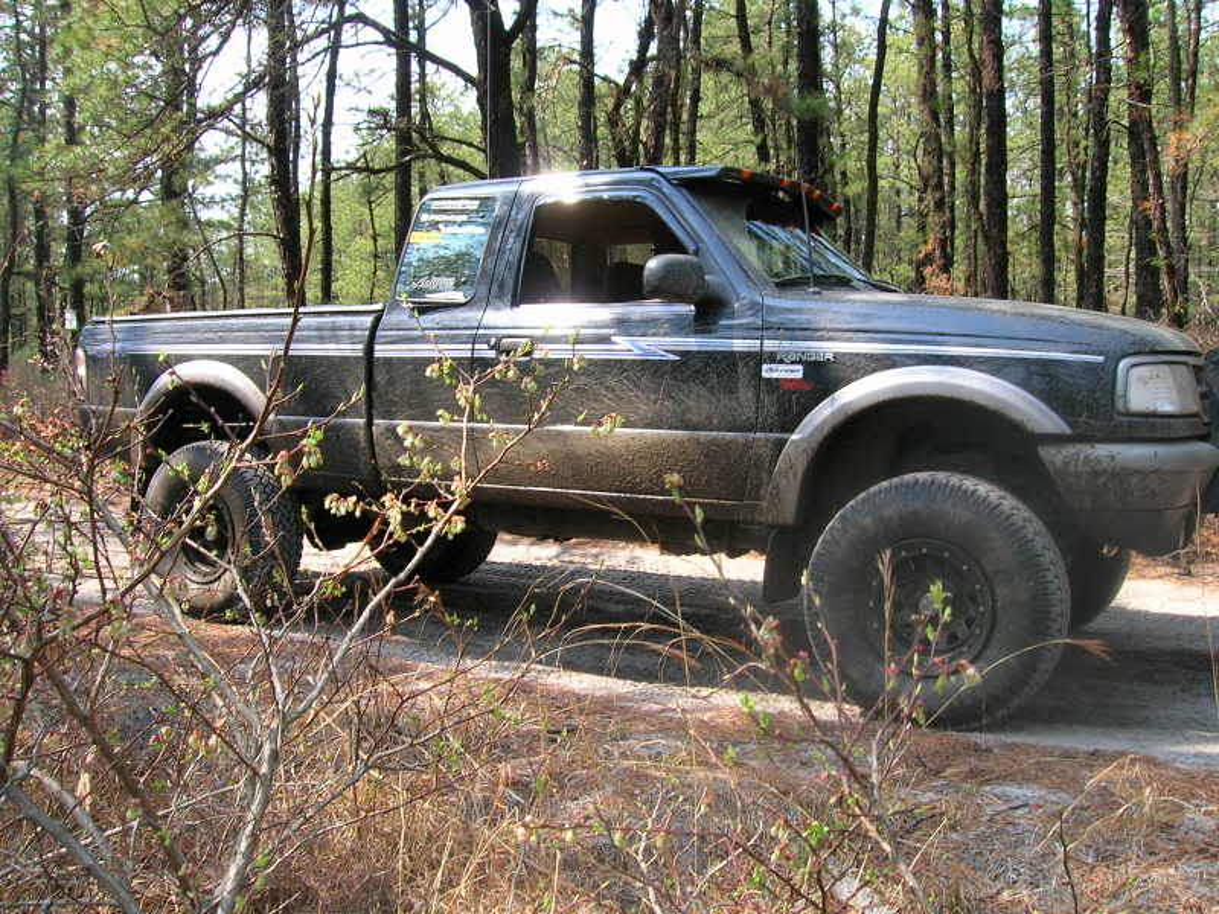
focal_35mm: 34
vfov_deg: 41.8
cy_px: 457
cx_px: 610
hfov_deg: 54.0
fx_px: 1197
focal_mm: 5.7
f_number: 4.9
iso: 50
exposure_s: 1/82.1
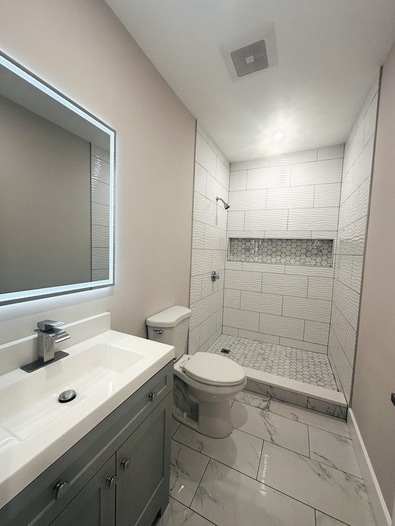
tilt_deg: -3.6
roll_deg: -2.4
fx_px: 213
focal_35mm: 14
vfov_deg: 102.1
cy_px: 263
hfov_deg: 85.7
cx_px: 198
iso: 160
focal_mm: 2.22
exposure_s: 1/120
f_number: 2.2
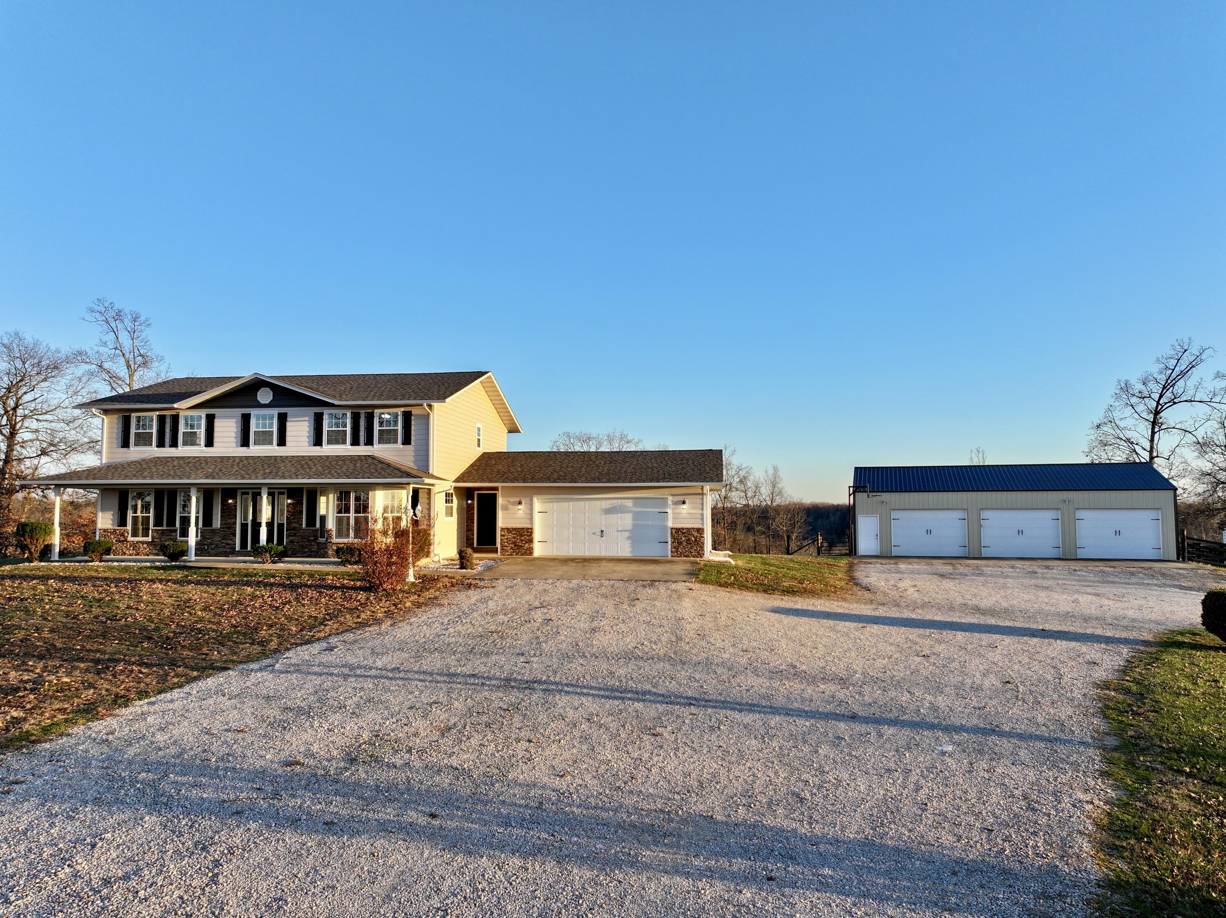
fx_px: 850
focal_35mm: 24
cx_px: 613
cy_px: 459
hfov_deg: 71.6
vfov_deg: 56.8
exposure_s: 1/500
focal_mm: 12.29
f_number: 2.8
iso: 110
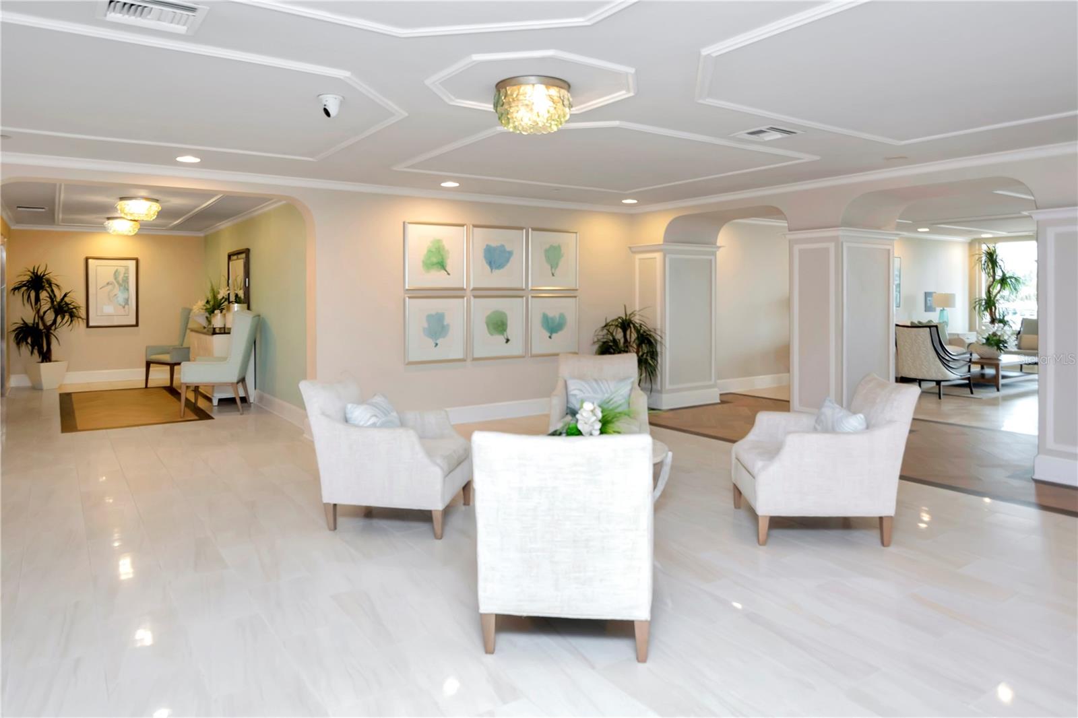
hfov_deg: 81.2
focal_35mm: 21
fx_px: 629
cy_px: 359
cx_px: 539
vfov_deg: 59.5
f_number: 3.5
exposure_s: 1/40
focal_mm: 14
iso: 640
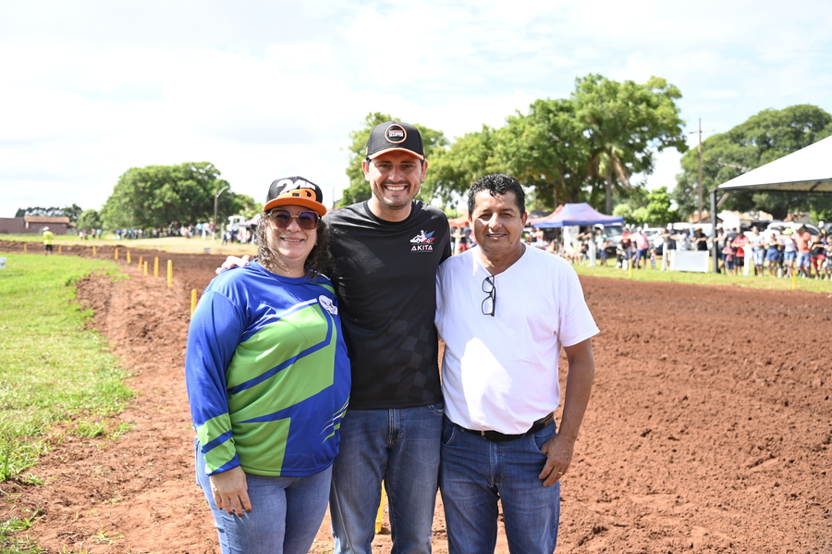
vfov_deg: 35.0
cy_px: 277
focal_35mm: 38
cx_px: 416
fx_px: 878
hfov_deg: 50.7
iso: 125
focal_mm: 38
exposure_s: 1/400
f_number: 4
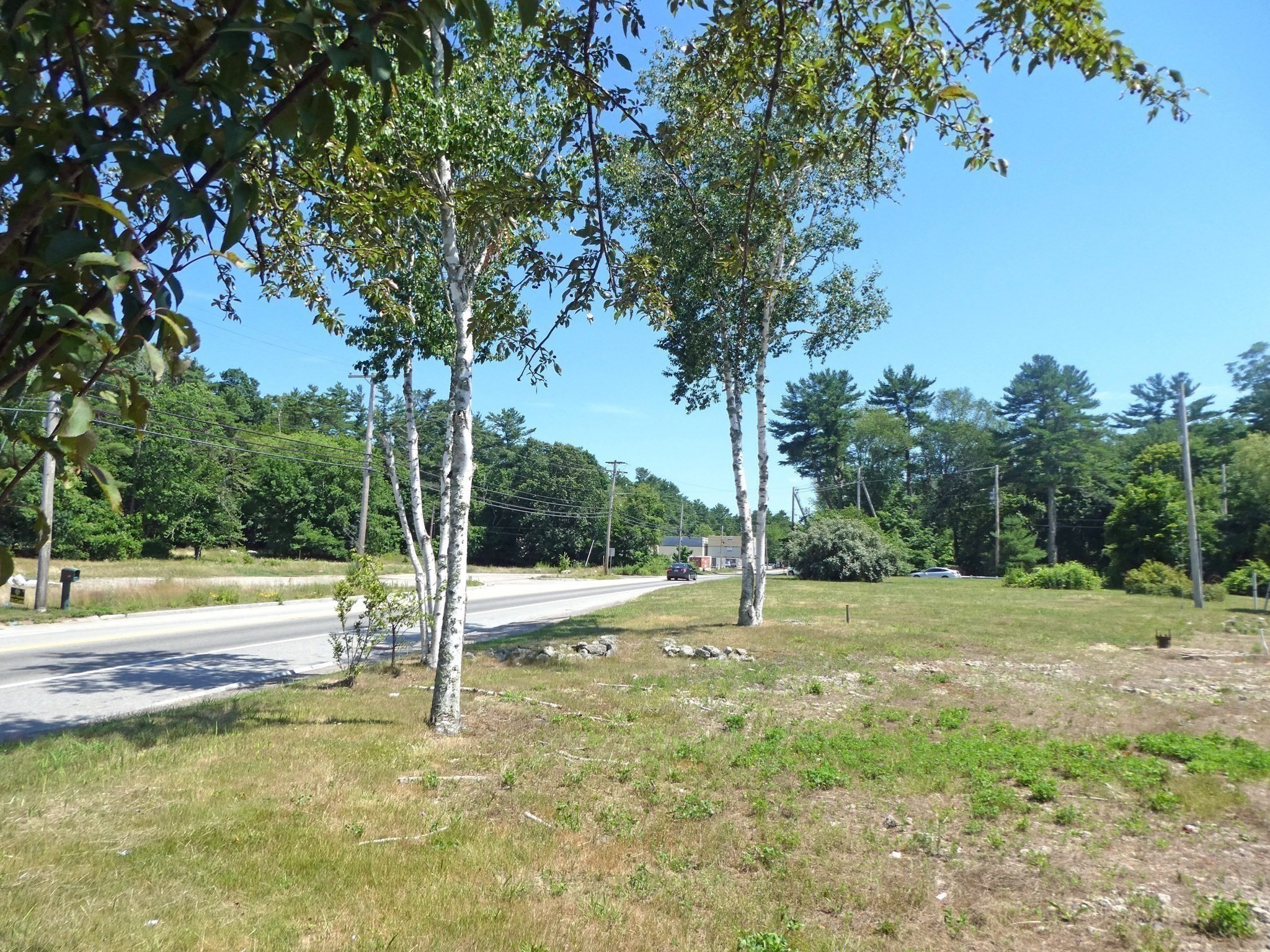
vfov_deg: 56.8
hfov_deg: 71.6
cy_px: 476
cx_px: 635
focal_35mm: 24
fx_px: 881
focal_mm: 4.3
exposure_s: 1/800
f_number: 3.3
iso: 80
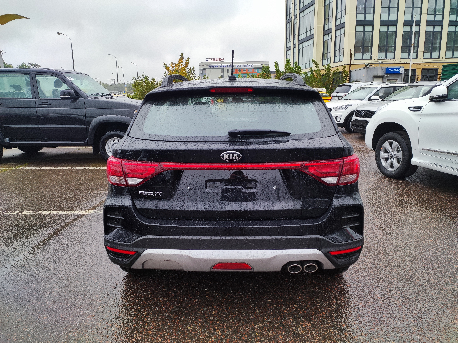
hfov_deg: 91.1
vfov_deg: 74.6
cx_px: 229
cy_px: 172
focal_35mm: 17
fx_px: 225
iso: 51
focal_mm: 4.74
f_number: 1.79
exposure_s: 1/100
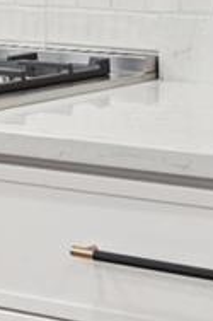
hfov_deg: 7.4
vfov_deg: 11.0
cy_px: -171
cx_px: -172
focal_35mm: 179
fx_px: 1591
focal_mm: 28
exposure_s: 1/15
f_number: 9
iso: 400
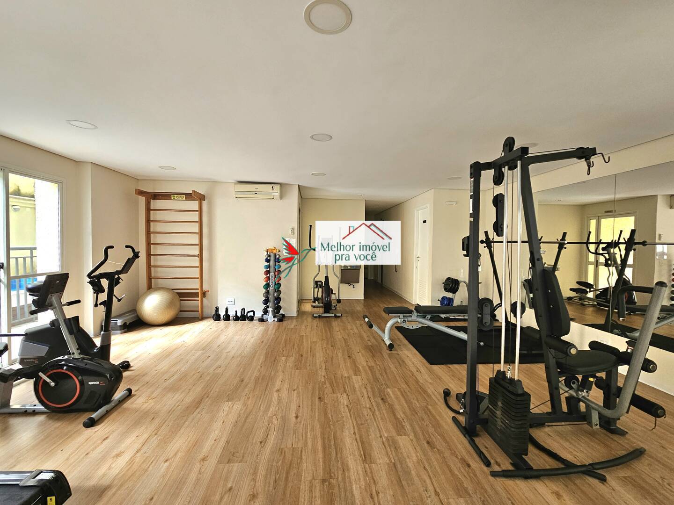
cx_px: 337
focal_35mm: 13
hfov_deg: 106.2
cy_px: 252
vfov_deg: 89.9
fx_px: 253
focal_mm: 2.2
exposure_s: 1/77.5
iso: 200
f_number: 2.2
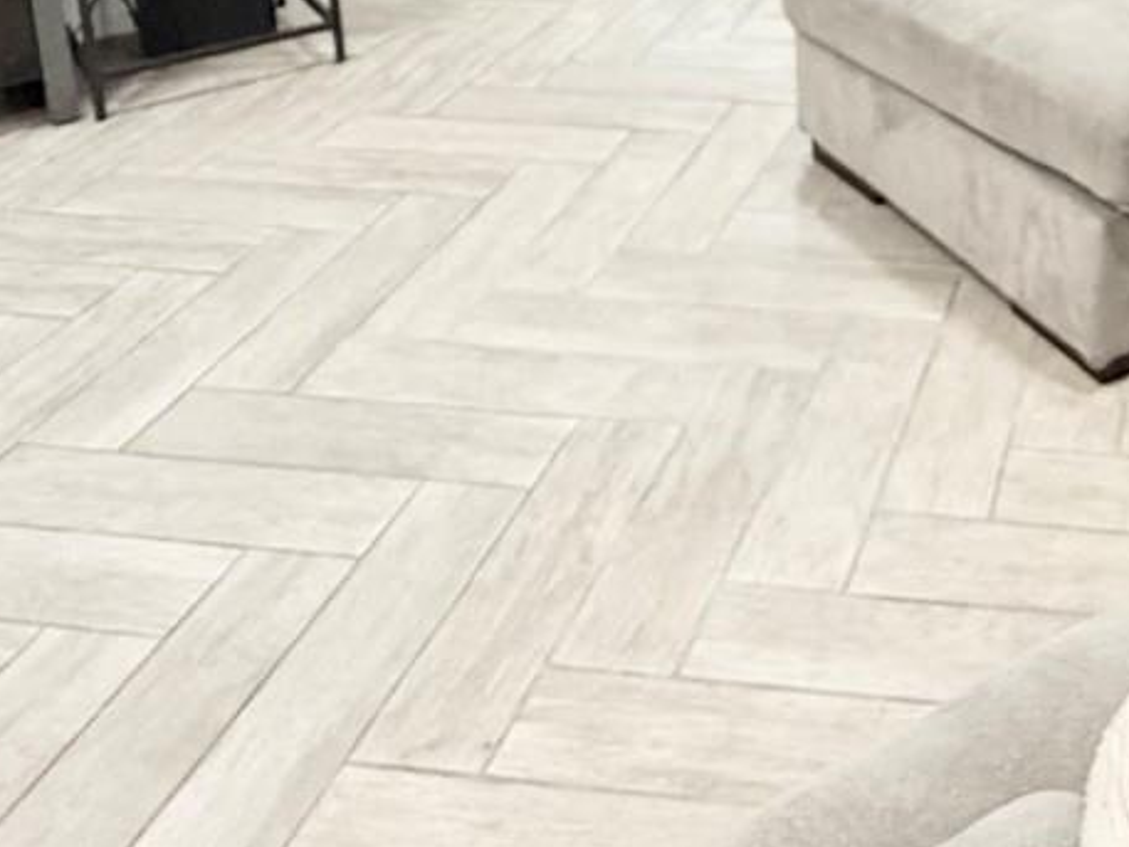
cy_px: -190
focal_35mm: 49
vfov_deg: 26.2
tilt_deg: -14.4
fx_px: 1599
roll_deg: -0.2
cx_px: 1107
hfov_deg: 35.5
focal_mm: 2.22
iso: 320
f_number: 2.2
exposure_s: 1/120
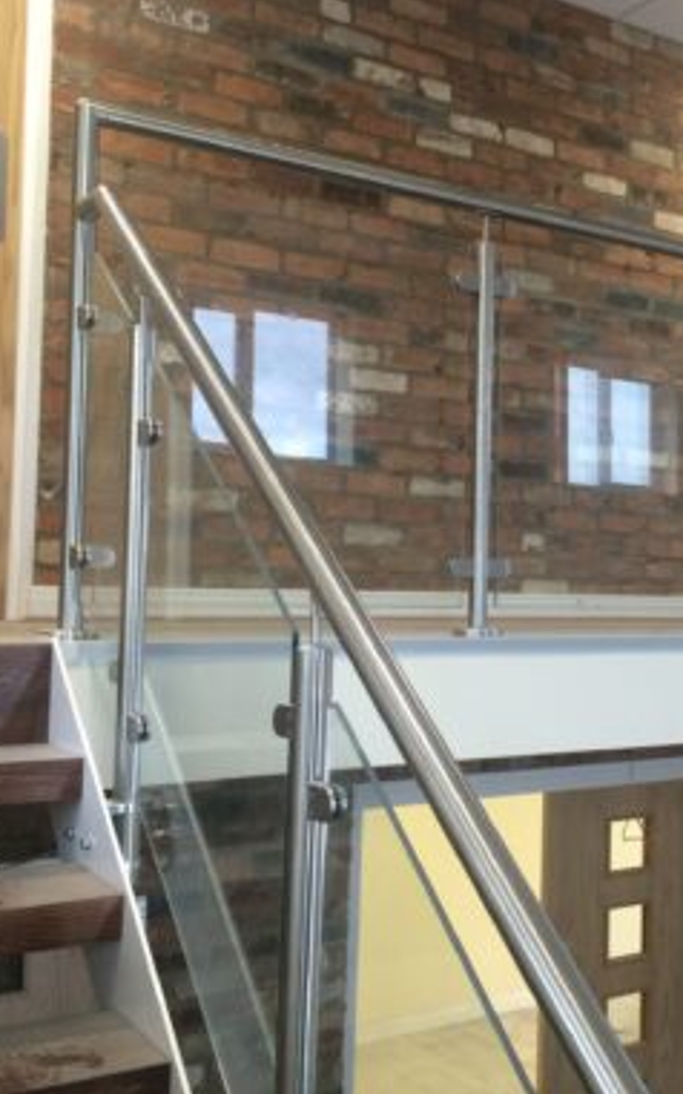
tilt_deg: +2.6
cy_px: 537
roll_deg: +0.0
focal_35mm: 42
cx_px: 588
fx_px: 1251
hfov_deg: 29.5
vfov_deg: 47.2
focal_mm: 4.15
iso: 80
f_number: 2.2
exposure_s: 1/33
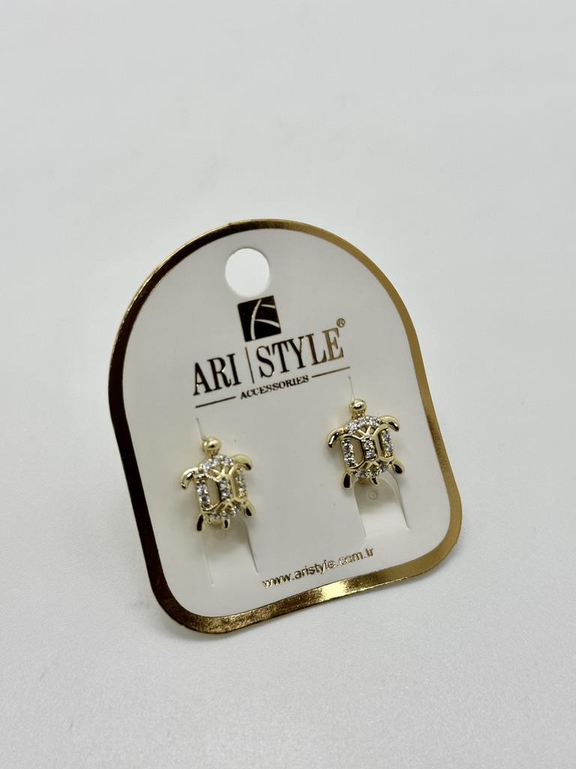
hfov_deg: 30.3
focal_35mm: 48
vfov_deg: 39.7
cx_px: 288
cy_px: 384
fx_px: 1065
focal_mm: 6.86
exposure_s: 1/229
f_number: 1.78
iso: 50
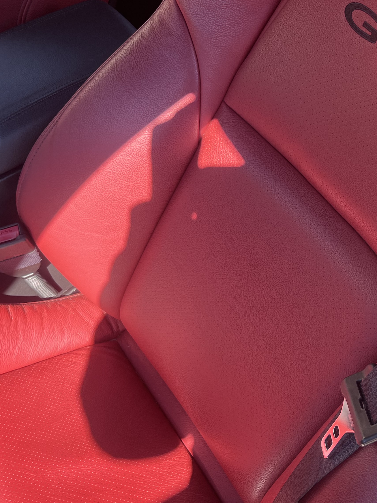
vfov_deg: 41.2
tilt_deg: -49.8
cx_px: 265
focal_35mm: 46
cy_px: 233
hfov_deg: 31.2
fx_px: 668
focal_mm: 5.1
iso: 50
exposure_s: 1/306
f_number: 1.6
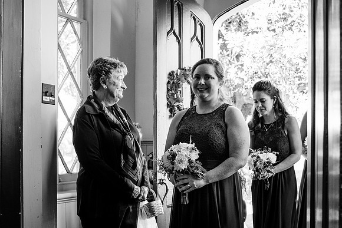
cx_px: 202
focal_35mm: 52
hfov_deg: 37.8
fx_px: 498
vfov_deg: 25.6
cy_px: 157
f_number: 4
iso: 2000
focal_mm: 35
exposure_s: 1/100
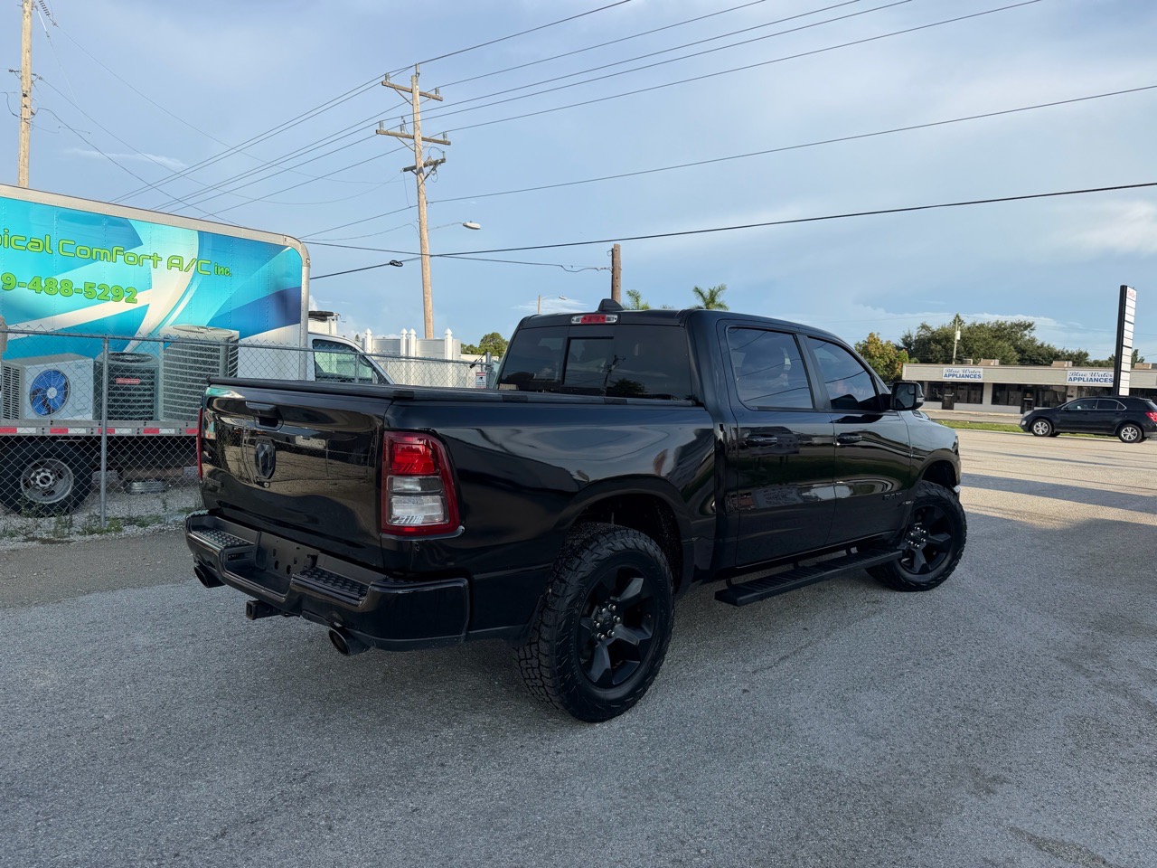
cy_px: 434
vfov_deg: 56.8
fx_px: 802
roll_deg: -2.7
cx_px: 578
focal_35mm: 24
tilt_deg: -3.5
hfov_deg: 71.6
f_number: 1.78
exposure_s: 1/3584
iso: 80
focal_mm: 6.76
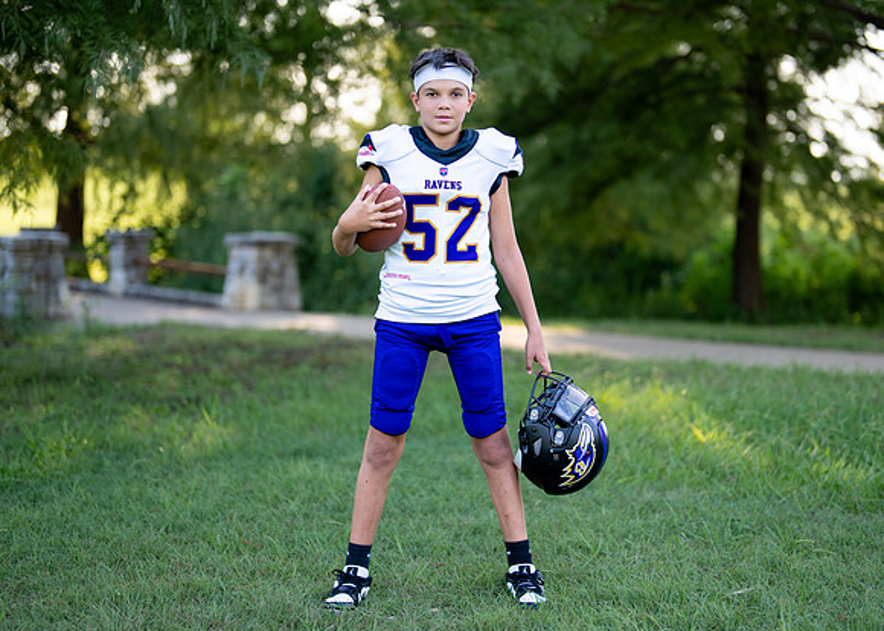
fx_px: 1619
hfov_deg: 30.5
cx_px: 483
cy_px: 302
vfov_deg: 22.1
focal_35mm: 64
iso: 100
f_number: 1.2
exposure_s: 1/1000
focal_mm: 50
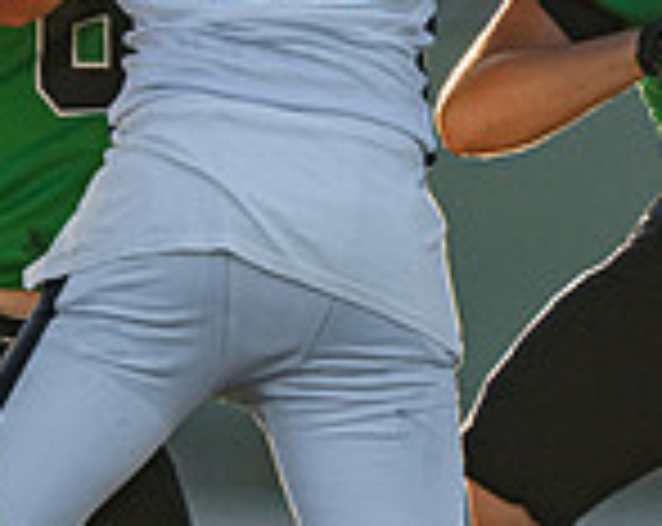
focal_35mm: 2838
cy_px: 70
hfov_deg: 0.7
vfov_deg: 0.5
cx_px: 898
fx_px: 55493
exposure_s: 1/1600
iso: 640
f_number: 6.3
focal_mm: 600
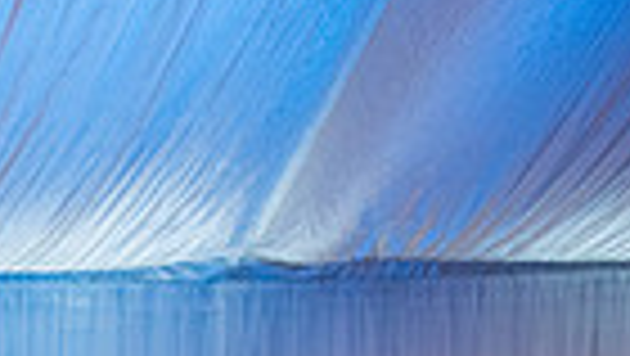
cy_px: 809
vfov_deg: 10.3
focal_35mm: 104
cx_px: -486
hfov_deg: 17.1
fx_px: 1739
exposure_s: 1/125
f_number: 5
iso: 1000
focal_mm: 24
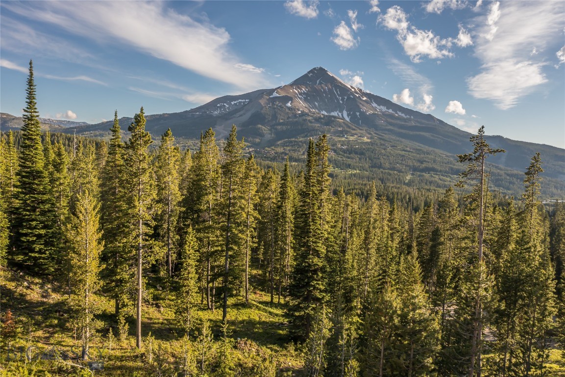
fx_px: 439
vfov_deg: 46.4
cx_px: 282
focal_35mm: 28
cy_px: 188
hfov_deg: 65.5
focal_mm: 10.26
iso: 100
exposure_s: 1/160
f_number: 8
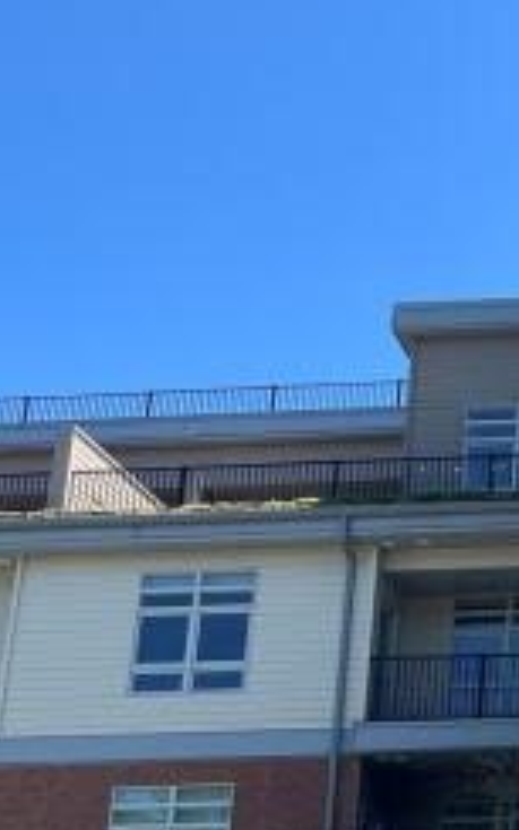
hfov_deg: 14.7
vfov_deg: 25.4
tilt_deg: +19.9
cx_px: 834
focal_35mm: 81
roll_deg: +0.0
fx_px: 1834
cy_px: 573
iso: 50
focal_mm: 5.1
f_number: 1.6
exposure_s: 1/1695
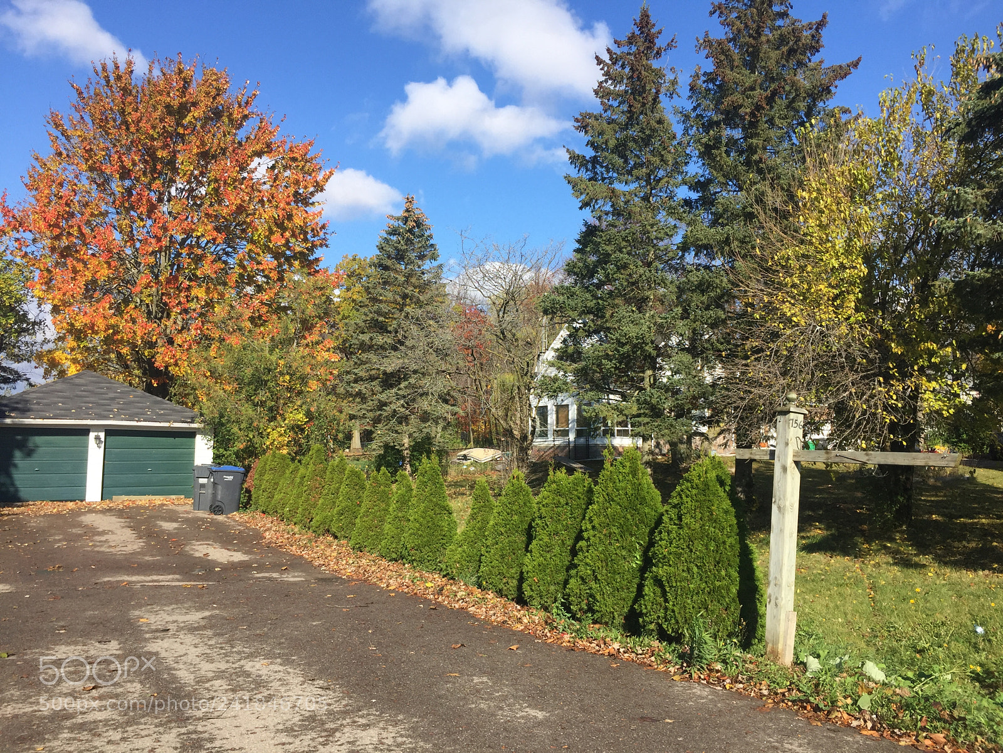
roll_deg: -0.4
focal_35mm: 29
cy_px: 376
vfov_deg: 48.2
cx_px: 502
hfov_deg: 61.7
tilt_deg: +4.5
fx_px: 840
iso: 32
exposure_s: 1/1276
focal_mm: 4.15
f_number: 2.2
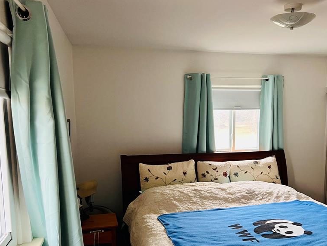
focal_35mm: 35
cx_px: 190
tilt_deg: -9.1
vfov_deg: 40.4
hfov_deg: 52.4
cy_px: 157
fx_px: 331
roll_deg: +0.5
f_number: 1.5
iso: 160
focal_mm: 5.7
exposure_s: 1/60
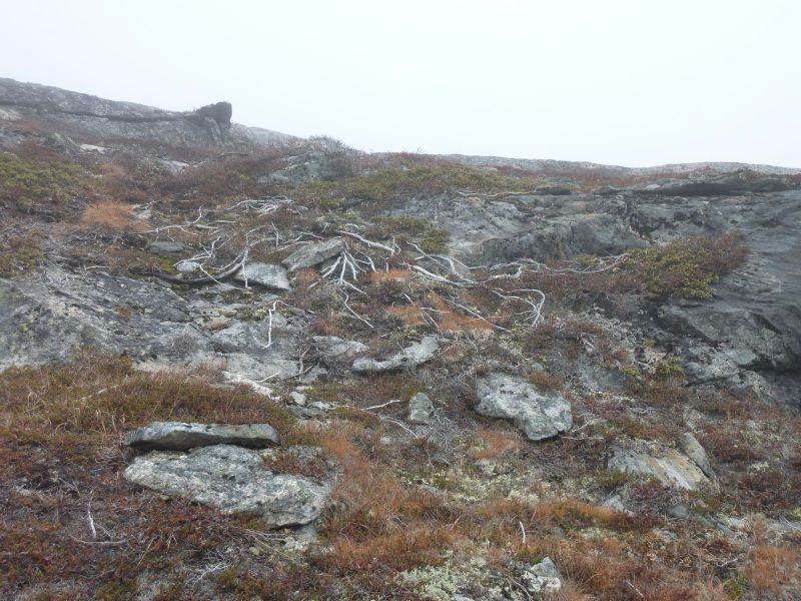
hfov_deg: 46.8
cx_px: 400
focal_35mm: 40
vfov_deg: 36.0
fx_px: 926
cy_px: 300
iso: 125
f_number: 4
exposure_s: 1/125
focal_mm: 6.5
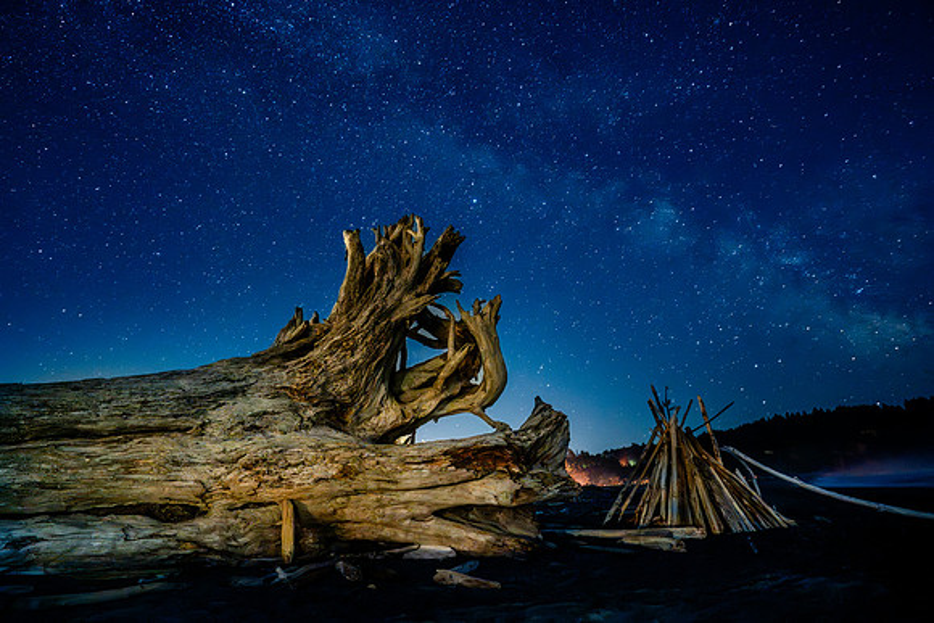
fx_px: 436
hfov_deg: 93.9
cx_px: 467
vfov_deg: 71.1
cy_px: 312
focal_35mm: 17
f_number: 5.6
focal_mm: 16
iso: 4000
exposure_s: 30
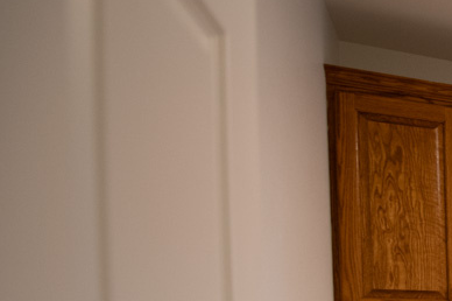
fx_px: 652
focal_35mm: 52
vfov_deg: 23.0
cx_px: 829
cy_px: 394
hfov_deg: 21.8
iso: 800
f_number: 2.8
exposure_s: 1/125
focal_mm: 14
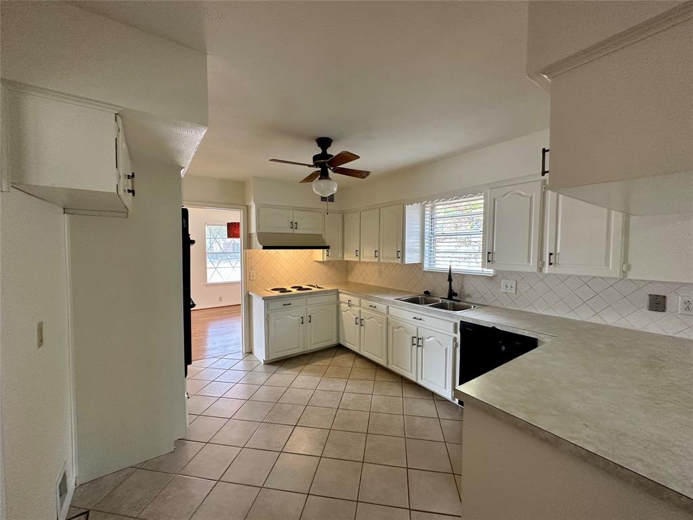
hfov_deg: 102.1
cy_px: 260
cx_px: 346
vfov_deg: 85.7
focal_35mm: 14
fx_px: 280
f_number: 2.2
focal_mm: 2.22
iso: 200
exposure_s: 1/120
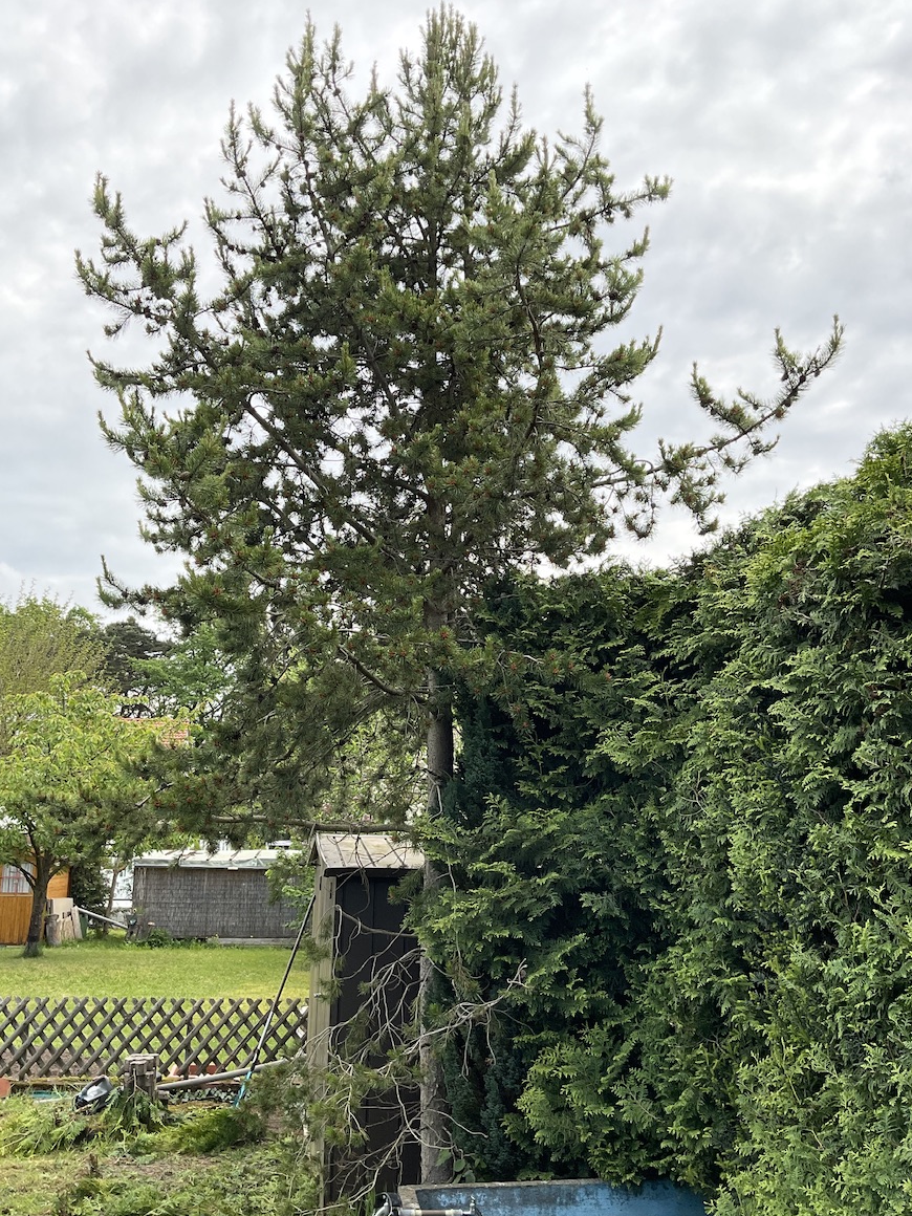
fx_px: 1124
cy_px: 618
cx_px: 453
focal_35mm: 32
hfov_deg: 44.2
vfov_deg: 56.8
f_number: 1.8
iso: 25
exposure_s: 1/929
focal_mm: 3
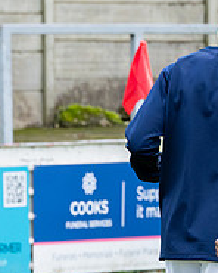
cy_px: 316
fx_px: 5266
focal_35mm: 653
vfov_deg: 3.0
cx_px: -59
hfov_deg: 2.4
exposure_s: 1/2000
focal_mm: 110
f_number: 4.5
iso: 1250
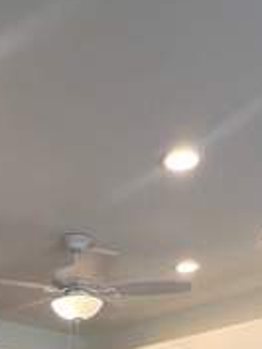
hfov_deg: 30.8
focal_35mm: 47
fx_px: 474
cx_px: 97
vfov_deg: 29.2
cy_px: 493
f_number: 1.8
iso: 100
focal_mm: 1.57
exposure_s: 1/120
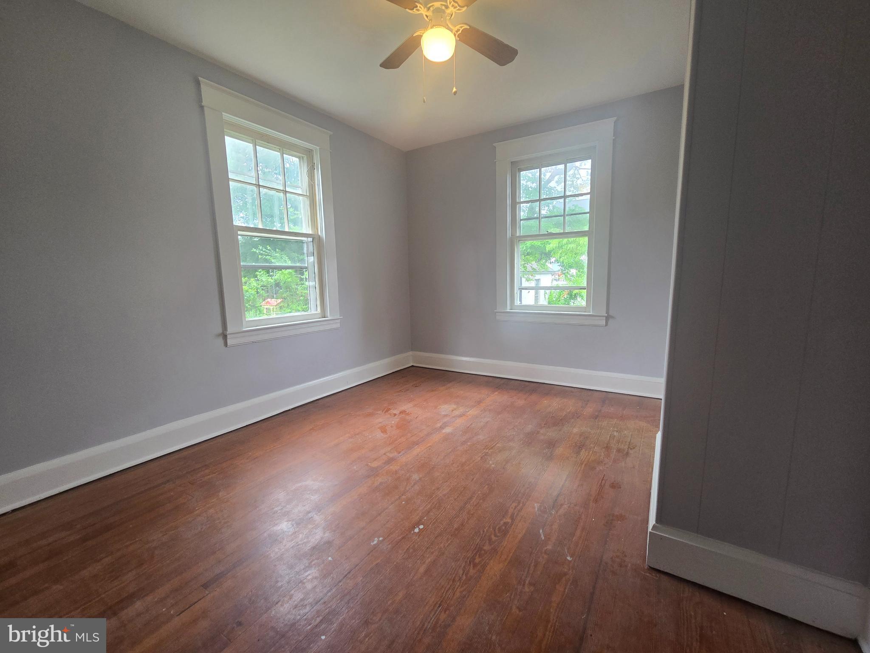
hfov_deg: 106.2
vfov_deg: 89.9
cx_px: 435
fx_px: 327
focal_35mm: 13
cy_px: 326
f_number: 2.2
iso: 80
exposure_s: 1/60.2
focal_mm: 2.2
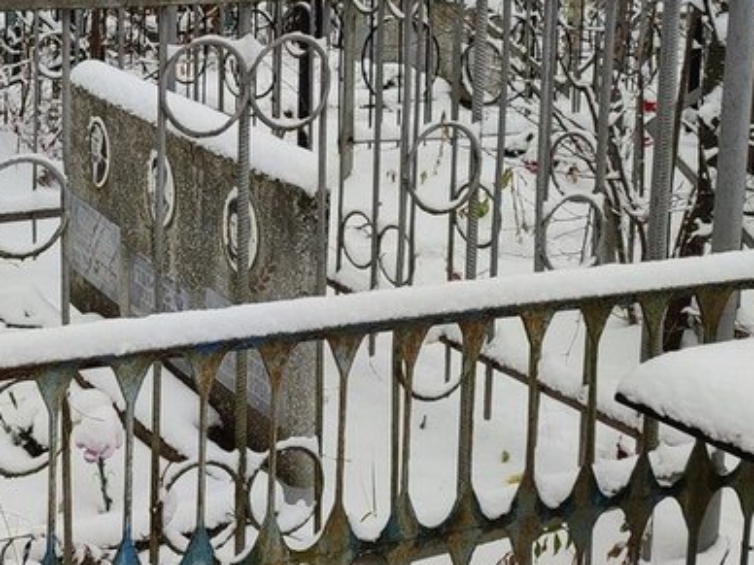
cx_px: -12
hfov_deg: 27.6
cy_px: -4
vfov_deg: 21.5
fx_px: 1438
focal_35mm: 66
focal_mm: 6.04
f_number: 1.9
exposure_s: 1/175
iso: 50
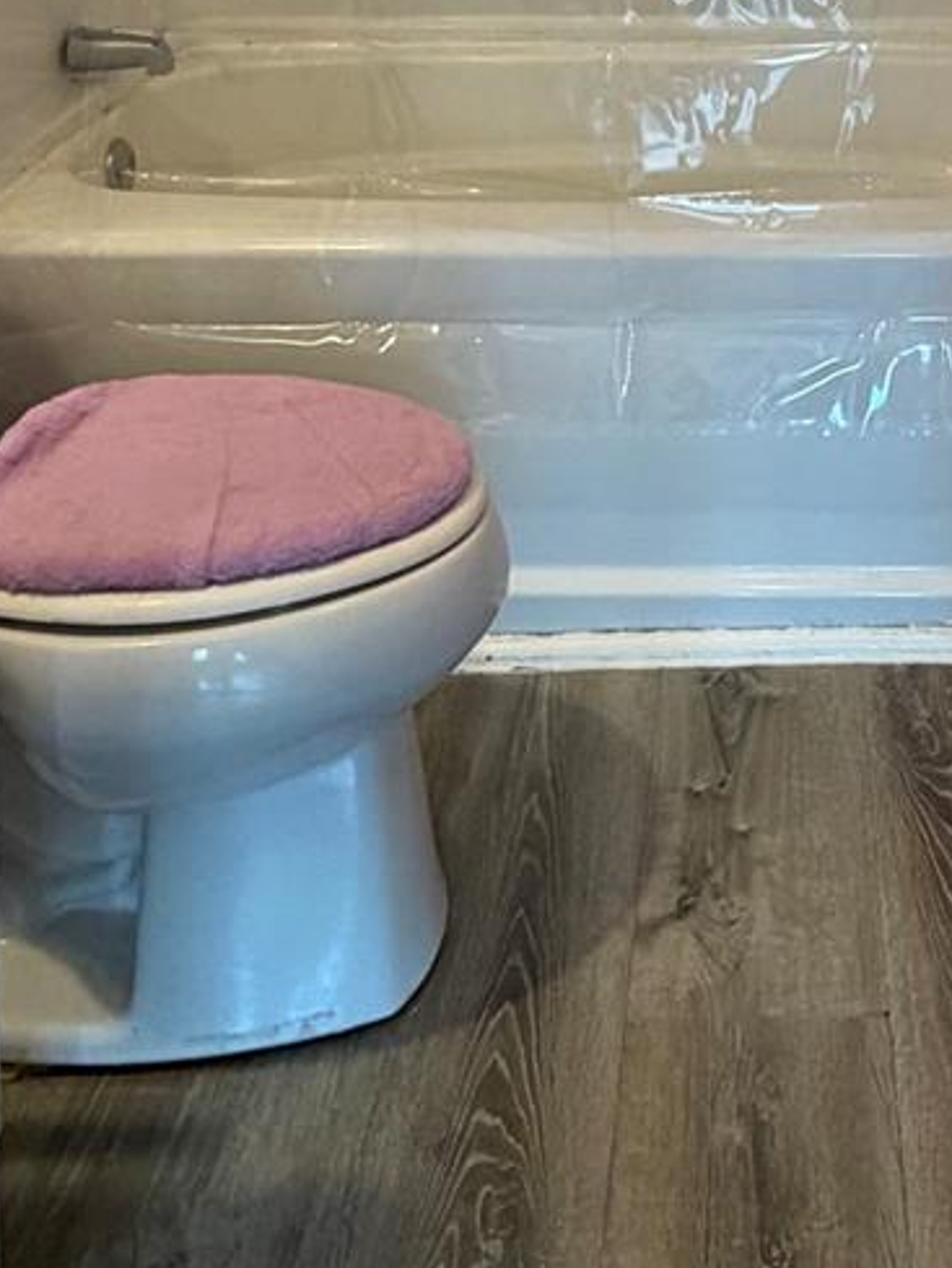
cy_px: -327
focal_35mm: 44
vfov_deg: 33.2
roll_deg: +0.1
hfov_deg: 32.2
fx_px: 1613
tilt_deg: -2.3
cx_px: 732
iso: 320
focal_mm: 2.22
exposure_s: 1/60
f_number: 2.2
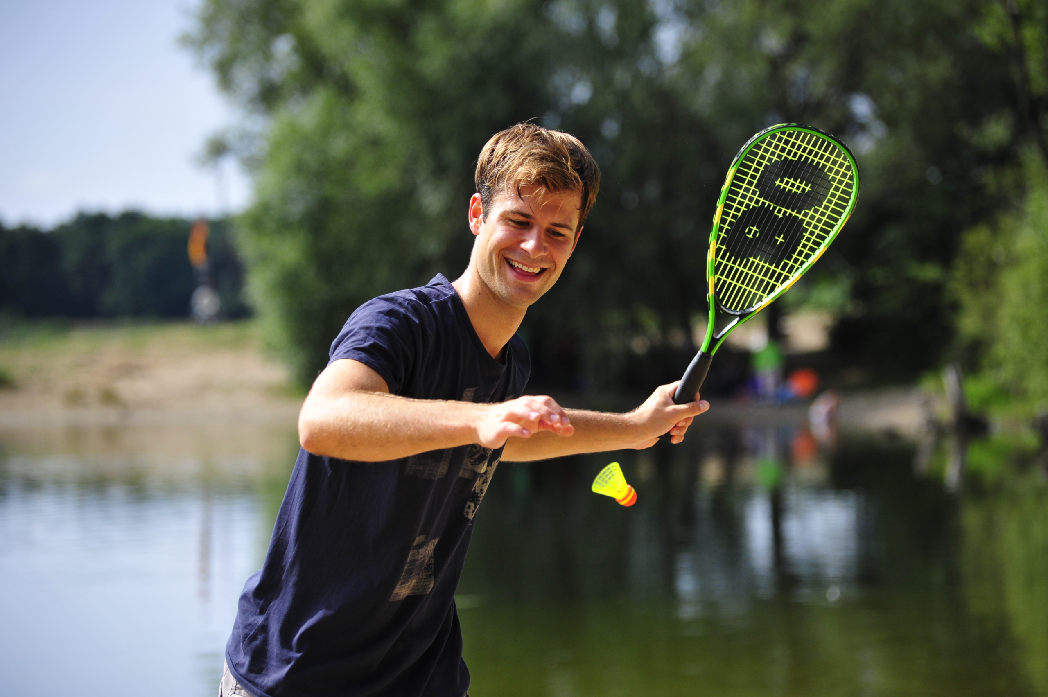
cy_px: 348
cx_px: 524
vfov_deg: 9.8
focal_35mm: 140
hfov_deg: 14.7
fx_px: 4073
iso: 1000
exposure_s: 1/5000
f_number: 4.8
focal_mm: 140
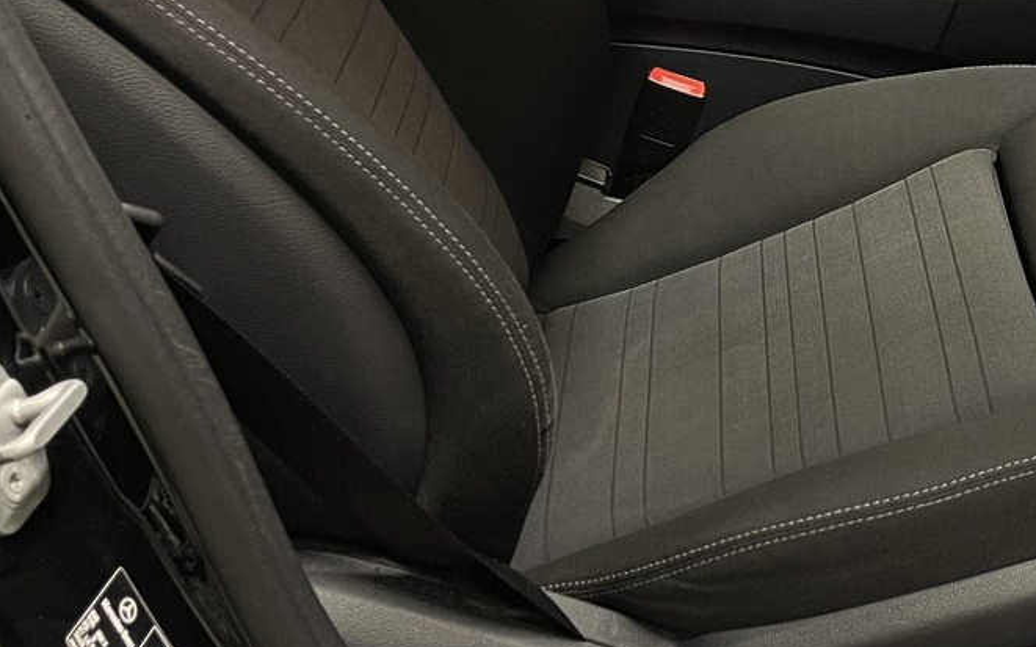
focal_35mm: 60
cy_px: 111
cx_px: 876
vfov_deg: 21.3
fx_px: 1694
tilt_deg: -25.4
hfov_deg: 32.7
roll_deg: +4.6
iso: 250
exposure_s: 1/60
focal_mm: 4.2
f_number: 1.6
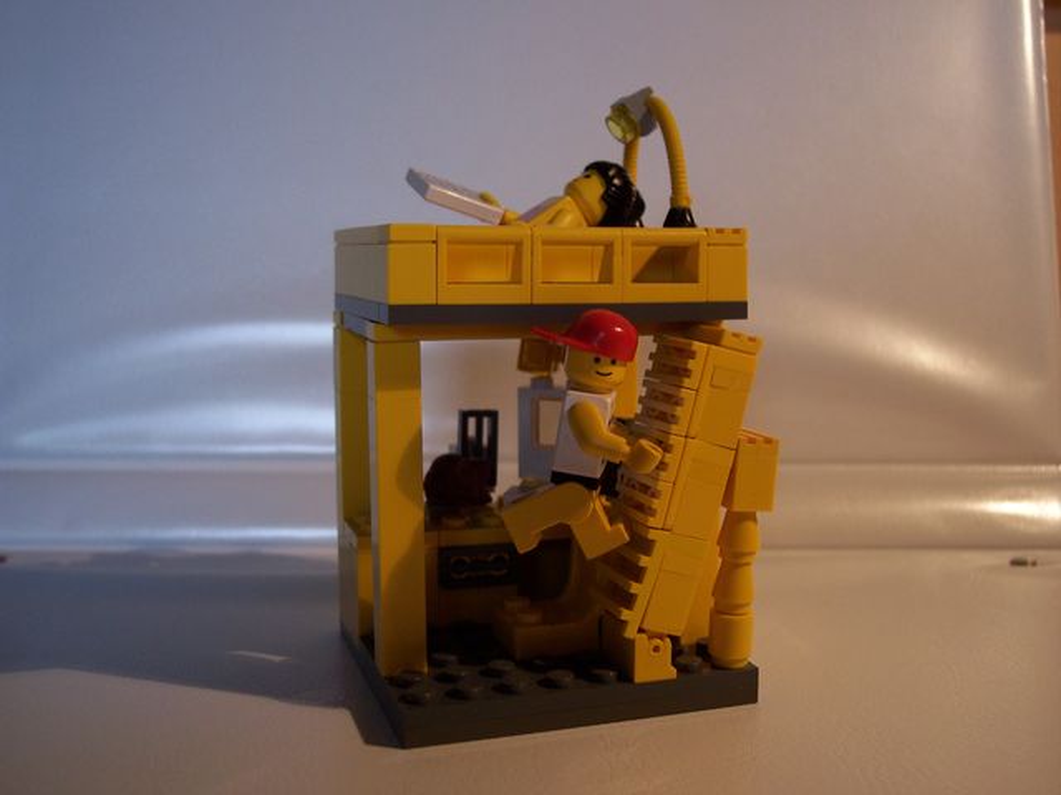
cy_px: 398
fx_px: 1165
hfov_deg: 49.0
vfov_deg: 37.7
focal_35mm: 38
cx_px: 530
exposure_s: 1/45
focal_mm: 8
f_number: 2.8
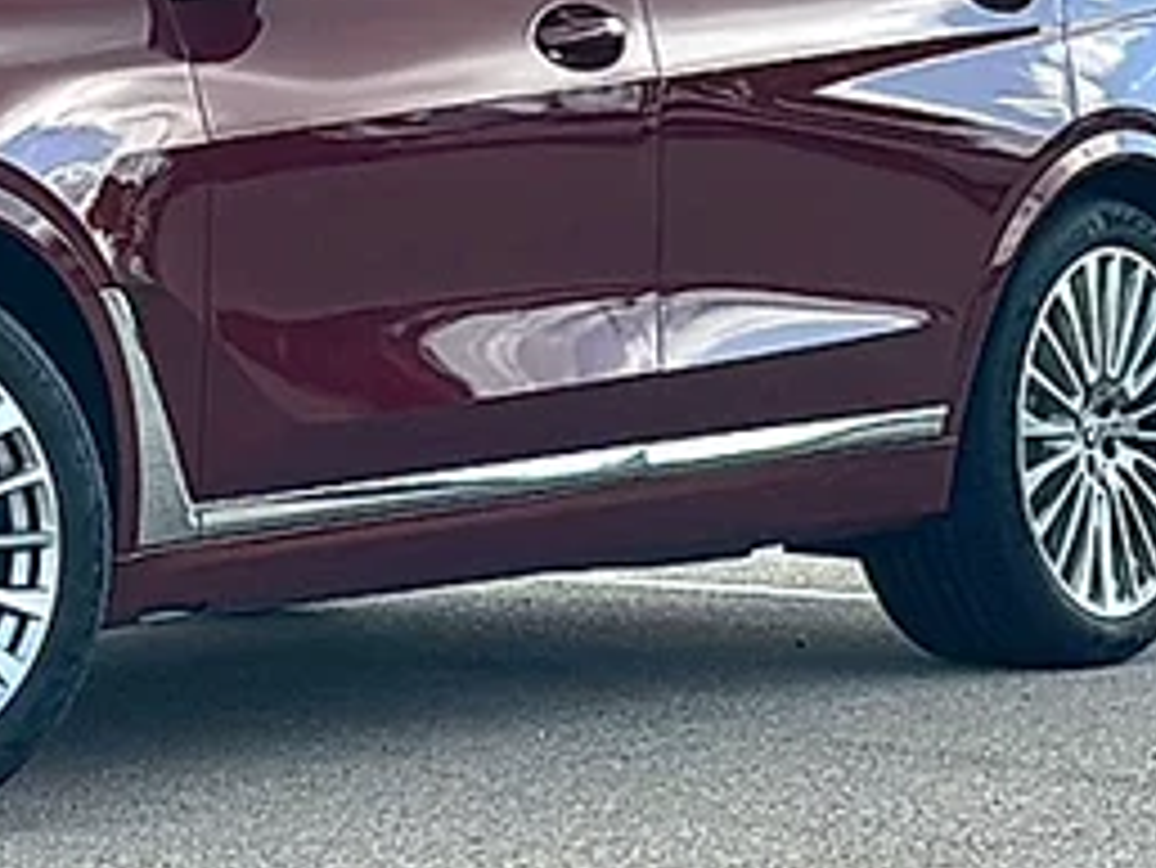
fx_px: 5813
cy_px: 191
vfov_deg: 8.5
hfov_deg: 11.2
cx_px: -58
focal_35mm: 174
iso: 64
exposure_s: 1/3175
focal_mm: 6.86
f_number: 1.78
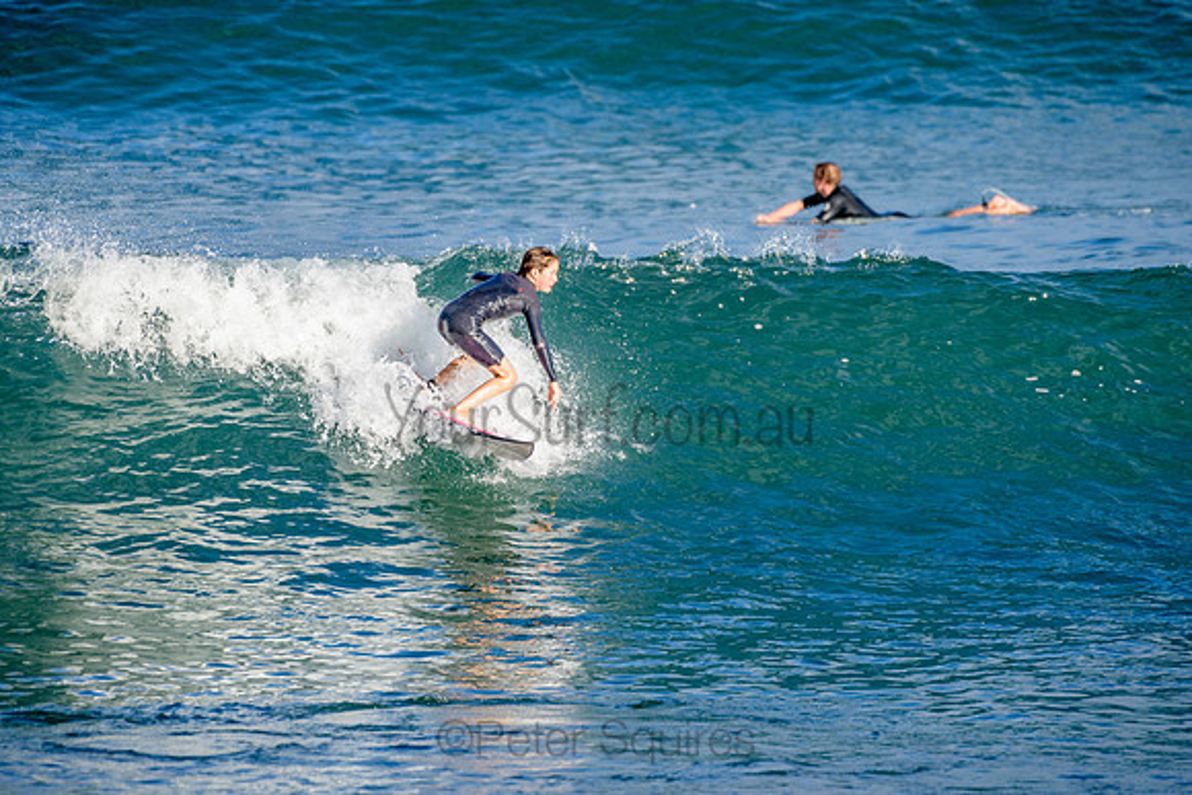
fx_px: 20270
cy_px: 398
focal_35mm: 612
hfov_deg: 3.4
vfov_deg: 2.2
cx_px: 596
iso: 220
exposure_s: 1/1250
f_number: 5.6
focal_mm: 500
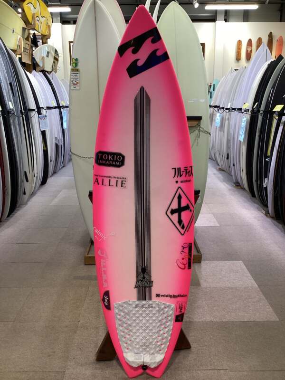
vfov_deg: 58.4
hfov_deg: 45.4
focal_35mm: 31
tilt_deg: -15.0
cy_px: 190
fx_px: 340
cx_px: 142
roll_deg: +1.2
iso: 80
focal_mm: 3.3
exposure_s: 1/50
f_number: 2.4
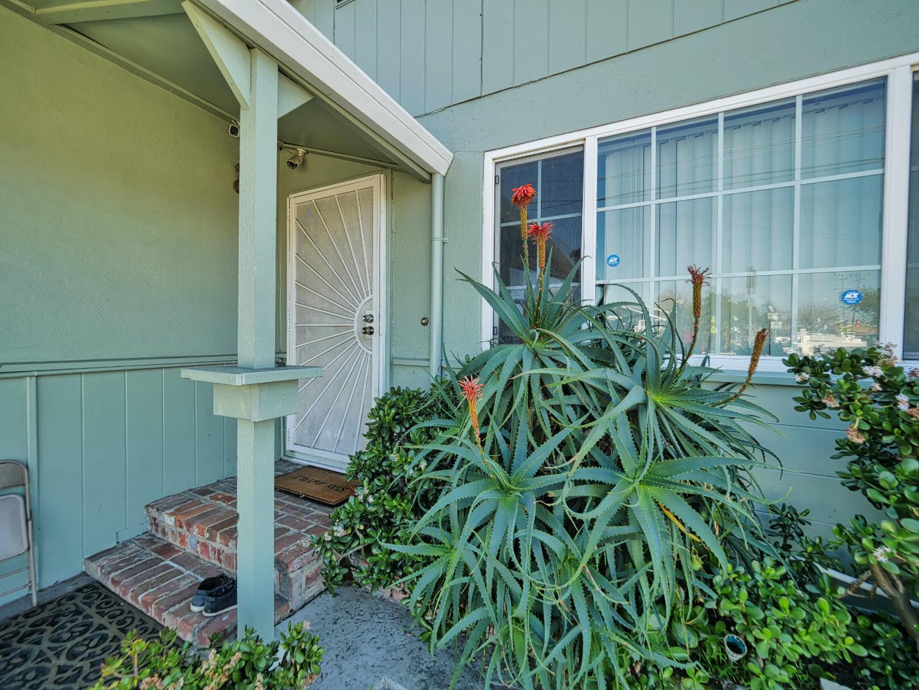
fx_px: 372
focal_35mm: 14
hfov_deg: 102.1
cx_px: 460
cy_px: 345
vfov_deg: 85.7
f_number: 2.8
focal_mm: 7
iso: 100
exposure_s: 1/320
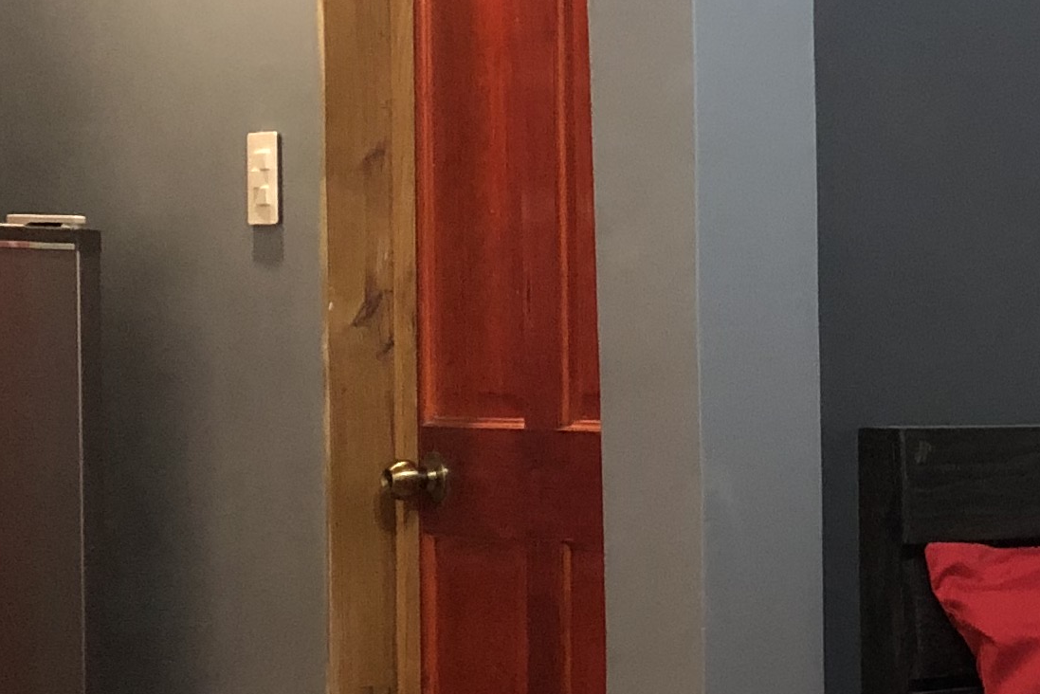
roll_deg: +0.1
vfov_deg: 12.7
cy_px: 579
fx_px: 3092
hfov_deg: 17.2
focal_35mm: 107
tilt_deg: -2.7
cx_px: 1577
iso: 80
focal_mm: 3.99
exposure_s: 1/5
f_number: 1.8
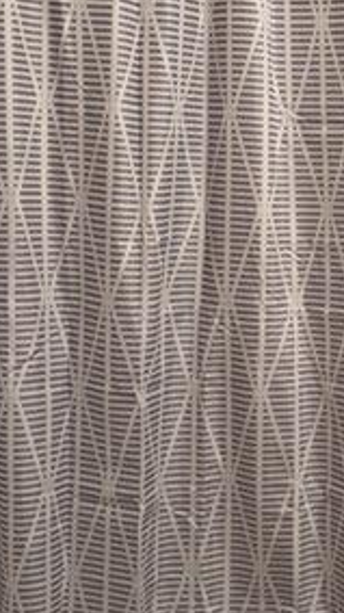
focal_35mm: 71
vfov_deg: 29.7
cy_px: 271
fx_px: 1152
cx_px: 558
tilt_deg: -9.3
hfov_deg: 15.3
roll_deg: -1.4
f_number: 1.78
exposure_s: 1/120
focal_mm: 6.76
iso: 160
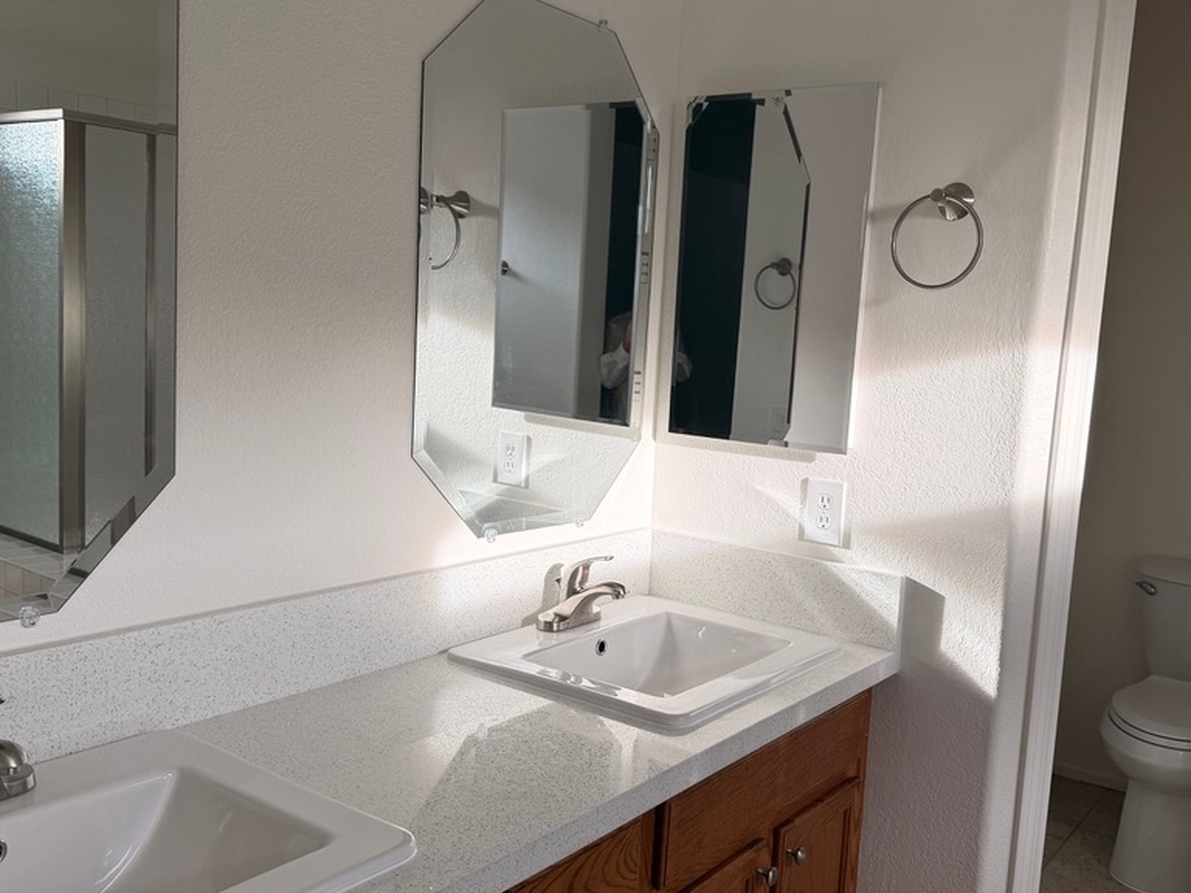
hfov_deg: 56.6
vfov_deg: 44.2
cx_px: 689
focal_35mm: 32
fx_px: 1101
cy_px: 459
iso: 64
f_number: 1.78
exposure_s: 1/245
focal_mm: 6.76
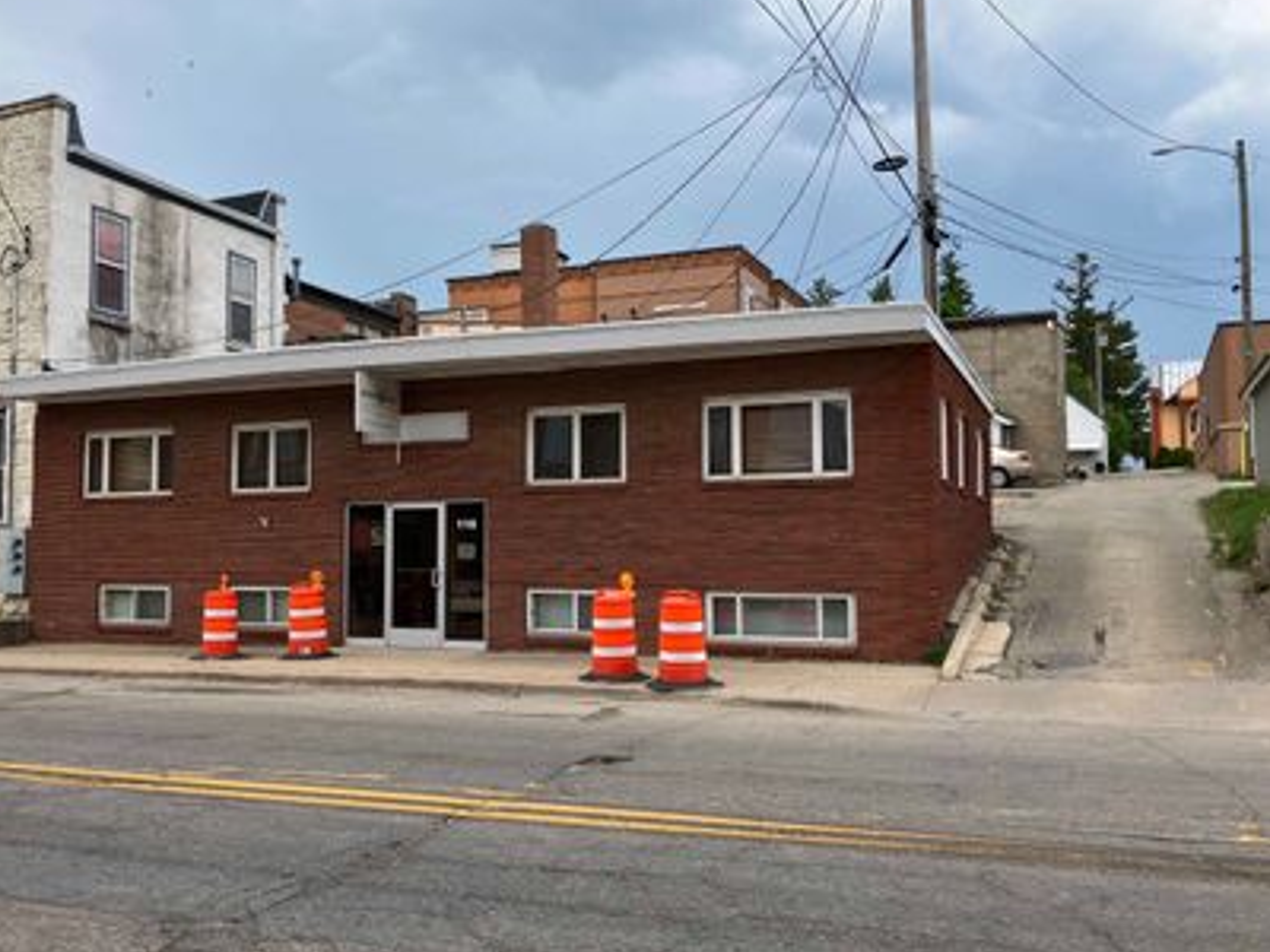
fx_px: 1284
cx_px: 479
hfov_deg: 52.1
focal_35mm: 35
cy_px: 493
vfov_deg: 40.7
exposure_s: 1/1033
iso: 32
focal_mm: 3.99
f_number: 1.8
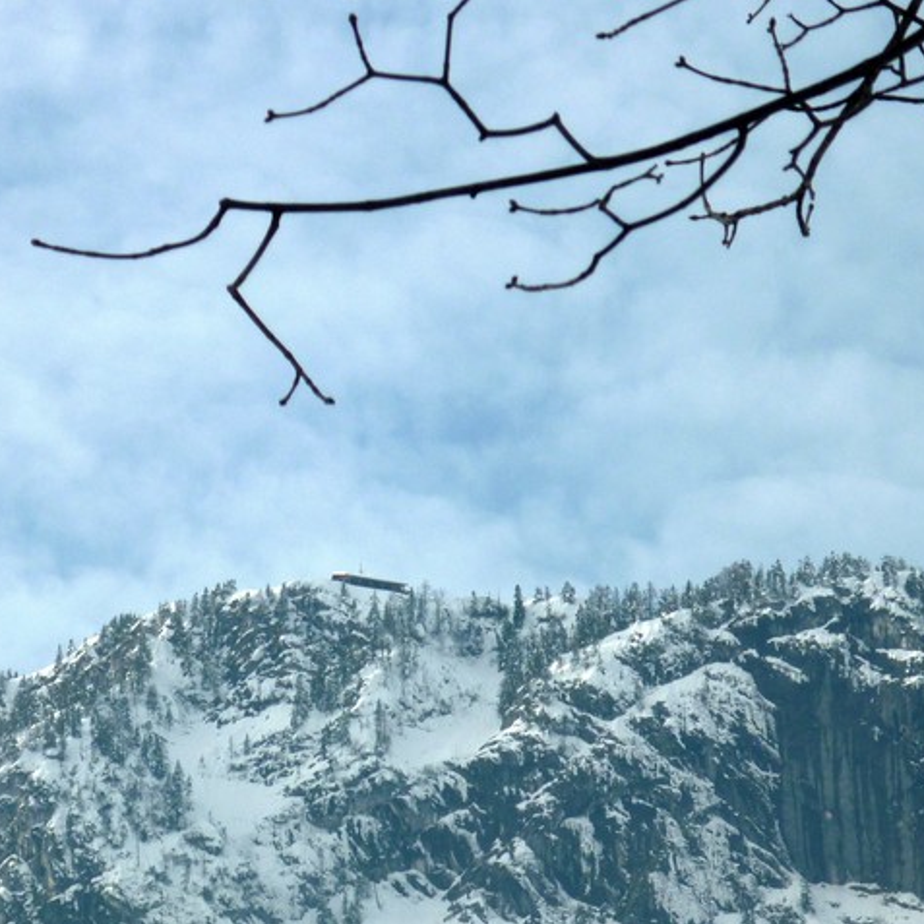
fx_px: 6765
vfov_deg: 7.8
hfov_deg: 7.8
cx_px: 327
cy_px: 463
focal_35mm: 224
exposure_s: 1/500
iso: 80
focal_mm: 22
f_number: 5.9
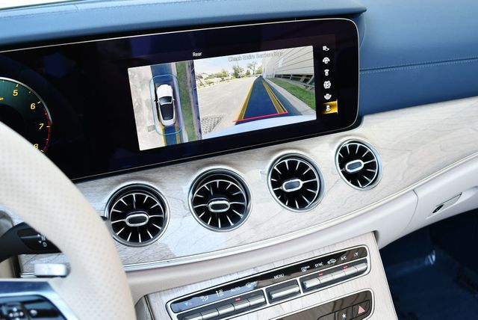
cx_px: 239
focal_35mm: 36
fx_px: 478
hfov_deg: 53.1
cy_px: 160
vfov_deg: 36.9
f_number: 3.5
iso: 500
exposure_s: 1/250
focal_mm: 18
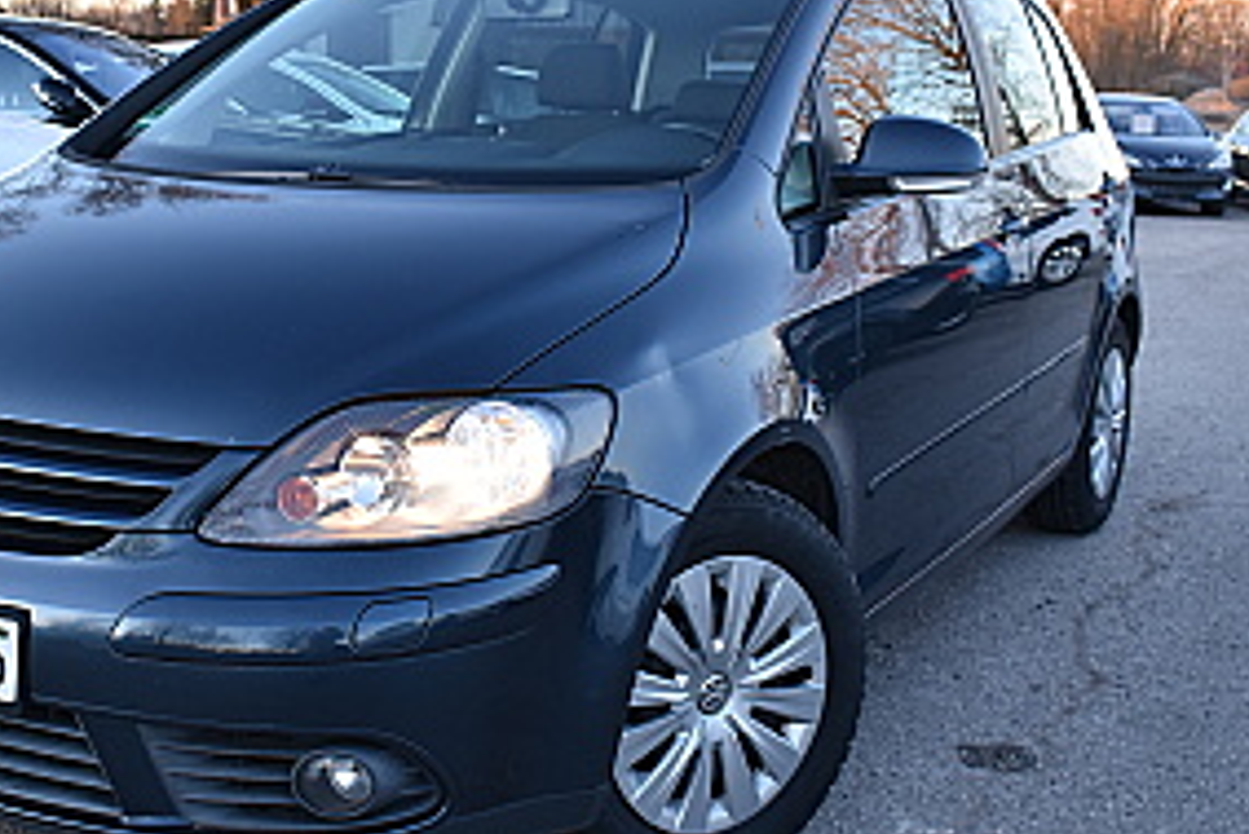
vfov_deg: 27.7
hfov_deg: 40.3
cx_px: 472
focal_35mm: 49
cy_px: 351
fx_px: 1691
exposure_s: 1/125
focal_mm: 23
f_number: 5.6
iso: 560
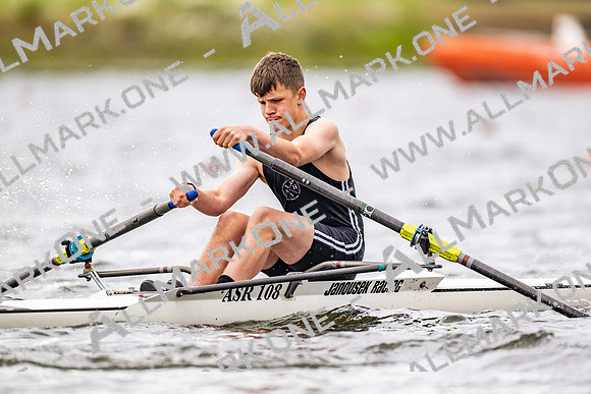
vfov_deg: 2.3
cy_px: 197
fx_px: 9852
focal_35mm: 600
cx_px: 296
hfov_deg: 3.4
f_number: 4
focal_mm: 600
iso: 640
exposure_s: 1/2500
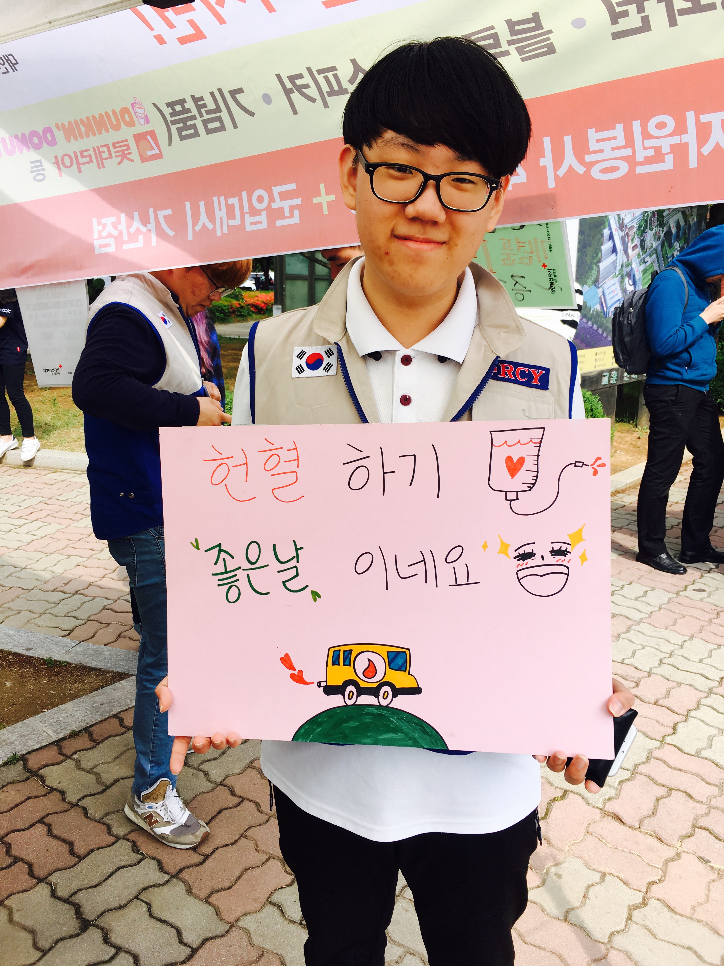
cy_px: 483
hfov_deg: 48.2
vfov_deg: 61.7
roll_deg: +0.7
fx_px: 809
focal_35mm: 29
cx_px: 362
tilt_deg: -14.5
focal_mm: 4.15
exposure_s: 1/557
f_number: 2.2
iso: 25
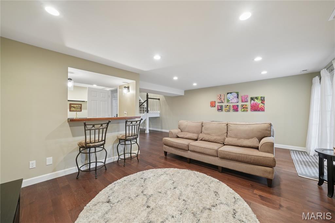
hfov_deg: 108.3
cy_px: 112
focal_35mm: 13
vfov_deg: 85.4
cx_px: 168
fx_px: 121
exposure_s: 1/5
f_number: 8
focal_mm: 13
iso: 400
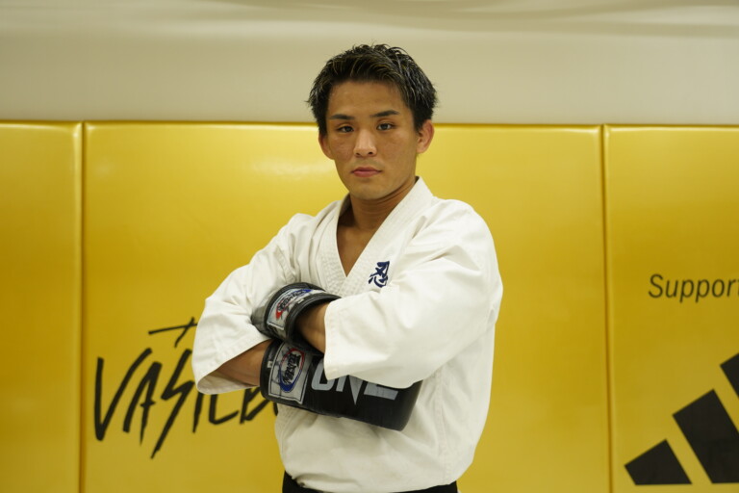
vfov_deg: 34.2
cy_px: 246
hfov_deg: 49.6
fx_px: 801
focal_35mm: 39
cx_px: 370
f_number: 4
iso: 640
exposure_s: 1/160
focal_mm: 39
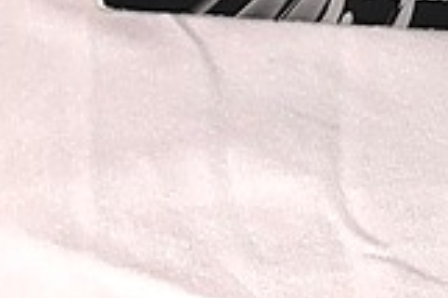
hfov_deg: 9.0
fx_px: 2785
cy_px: -404
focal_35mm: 224
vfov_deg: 5.9
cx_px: 587
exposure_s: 1/30
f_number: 2.4
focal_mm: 6
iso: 40
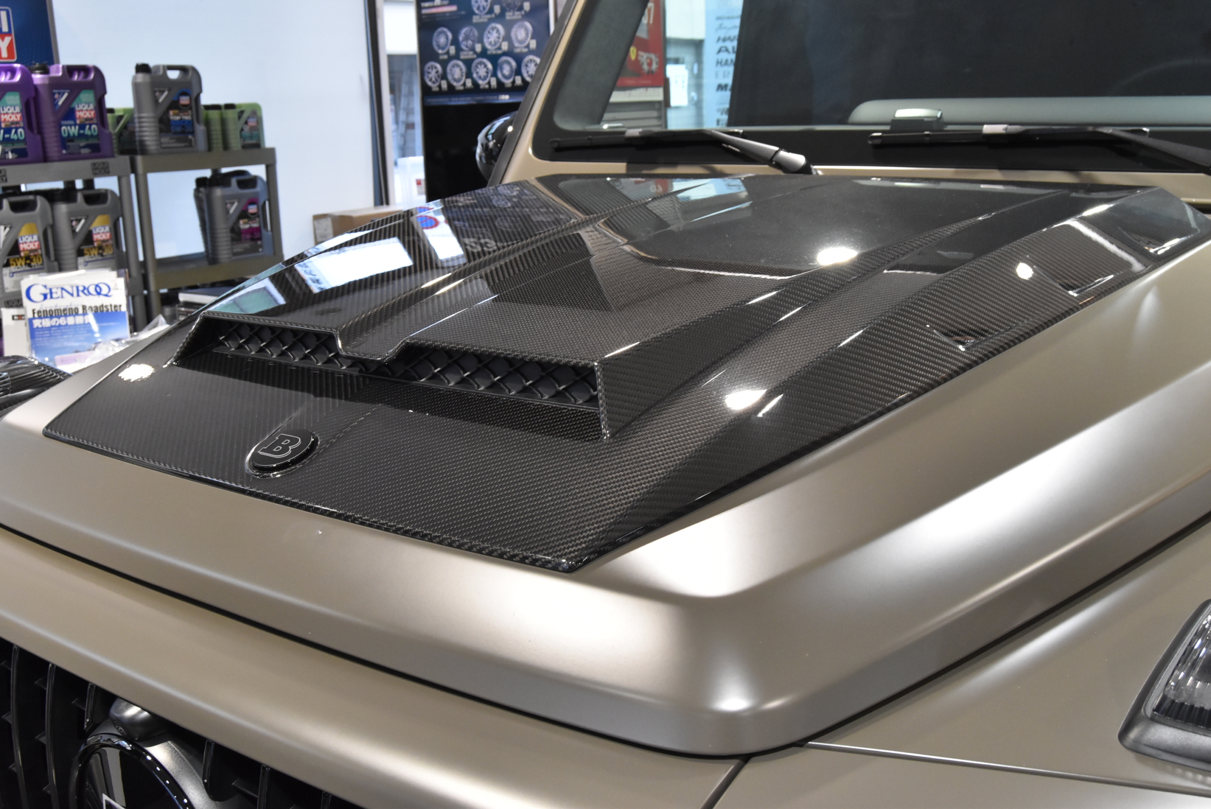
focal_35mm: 34
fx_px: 1161
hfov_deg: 55.1
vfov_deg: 38.4
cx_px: 606
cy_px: 404
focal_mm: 23
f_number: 8
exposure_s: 1/40
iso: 1800
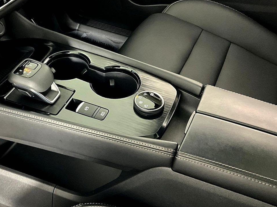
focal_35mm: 48
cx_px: 89
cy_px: 76
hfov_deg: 39.1
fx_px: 384
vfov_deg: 30.1
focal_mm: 3
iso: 320
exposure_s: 1/31
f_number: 1.8
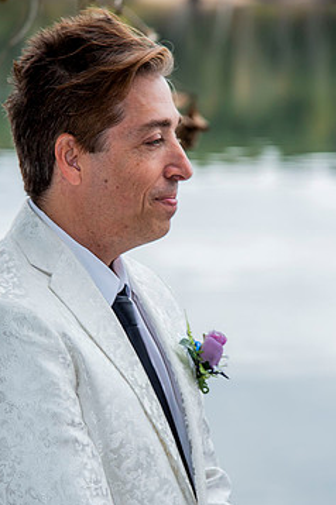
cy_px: 310
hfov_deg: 9.1
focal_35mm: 151
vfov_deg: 13.6
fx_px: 2118
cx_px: 145
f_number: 5
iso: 500
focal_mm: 120
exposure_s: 1/200
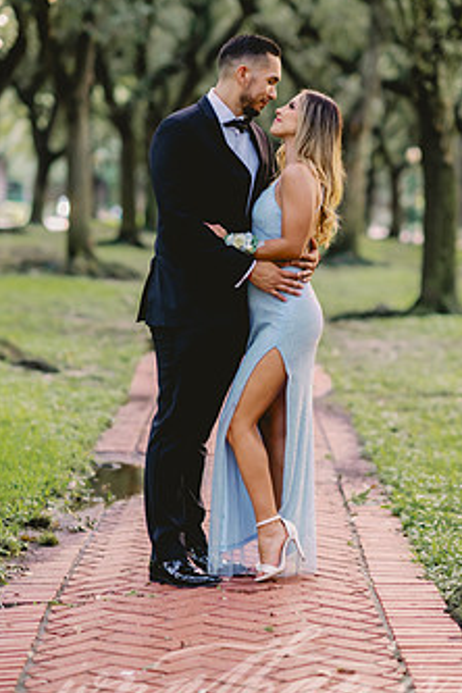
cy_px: 304
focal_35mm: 115
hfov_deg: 11.9
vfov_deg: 17.8
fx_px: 2214
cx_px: 260
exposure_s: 1/250
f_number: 2
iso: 1250
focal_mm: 85
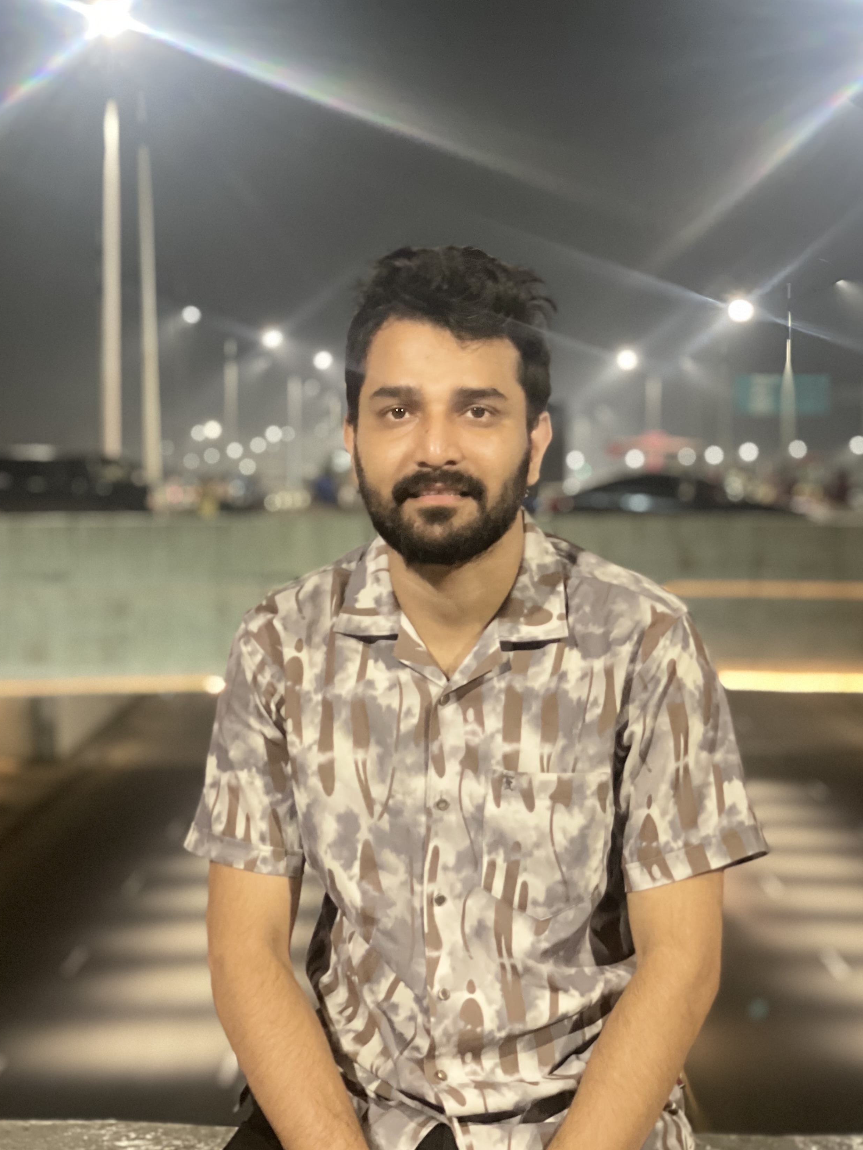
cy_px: 538
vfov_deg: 25.0
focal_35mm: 78
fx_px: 2593
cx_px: 438
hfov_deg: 18.9
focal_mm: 7.5
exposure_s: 1/15
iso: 640
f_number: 2.2
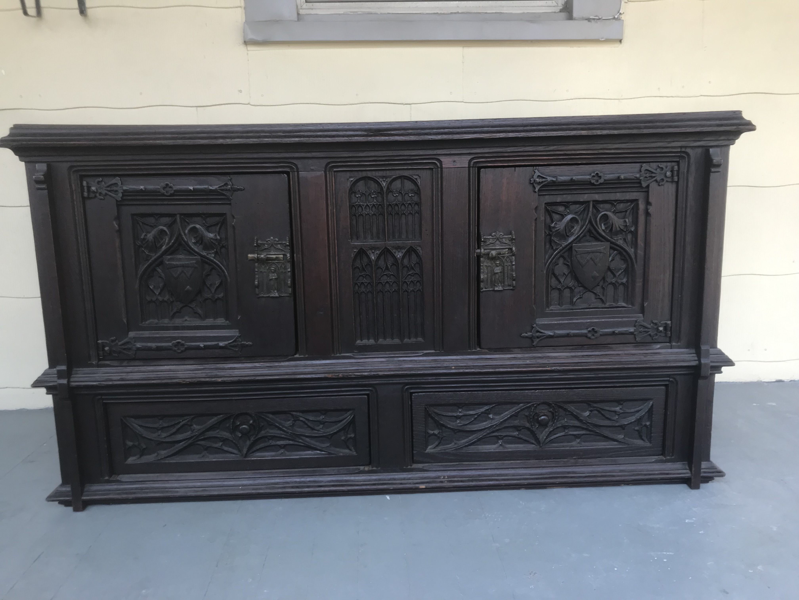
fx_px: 646
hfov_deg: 63.4
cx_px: 400
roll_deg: +0.7
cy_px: 300
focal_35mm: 28
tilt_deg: -7.5
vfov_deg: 49.7
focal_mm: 3.99
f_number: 1.8
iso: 25
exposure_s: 1/90
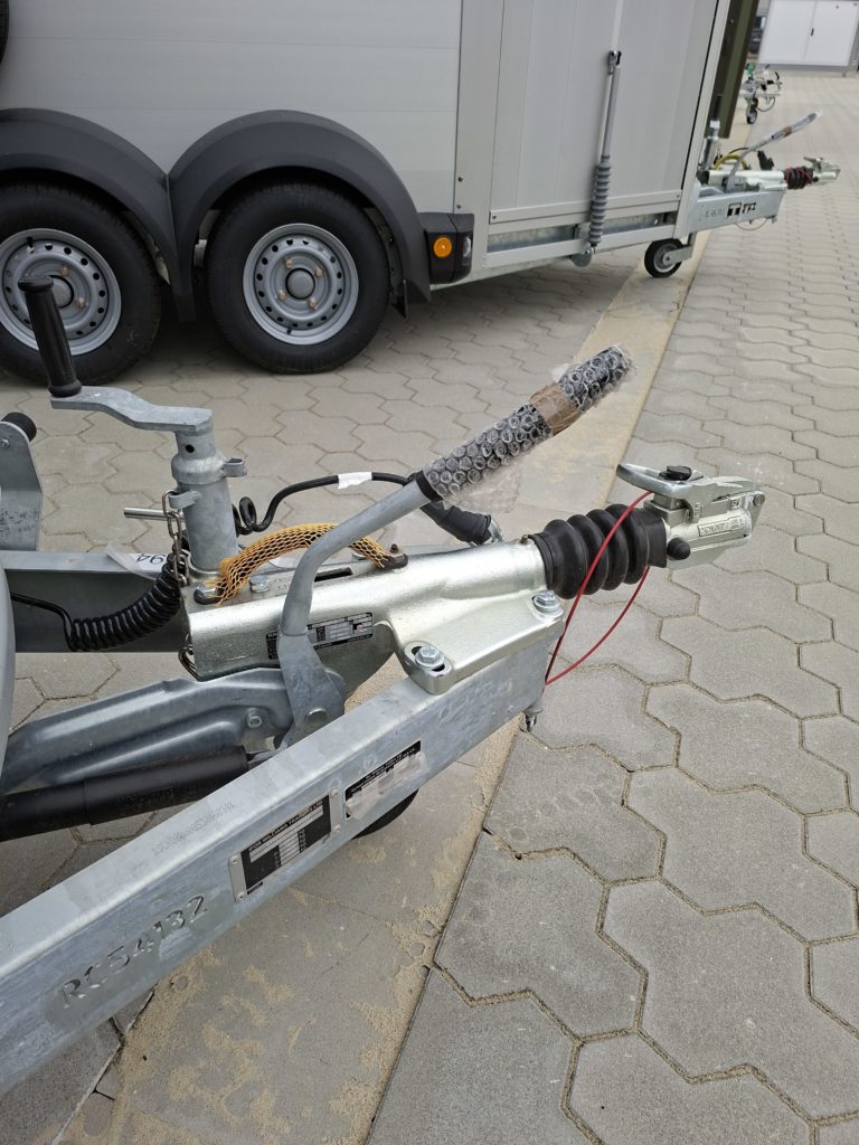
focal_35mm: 23
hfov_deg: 58.9
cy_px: 572
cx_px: 430
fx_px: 761
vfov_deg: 73.9
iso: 50
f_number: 1.8
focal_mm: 5.54
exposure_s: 1/348
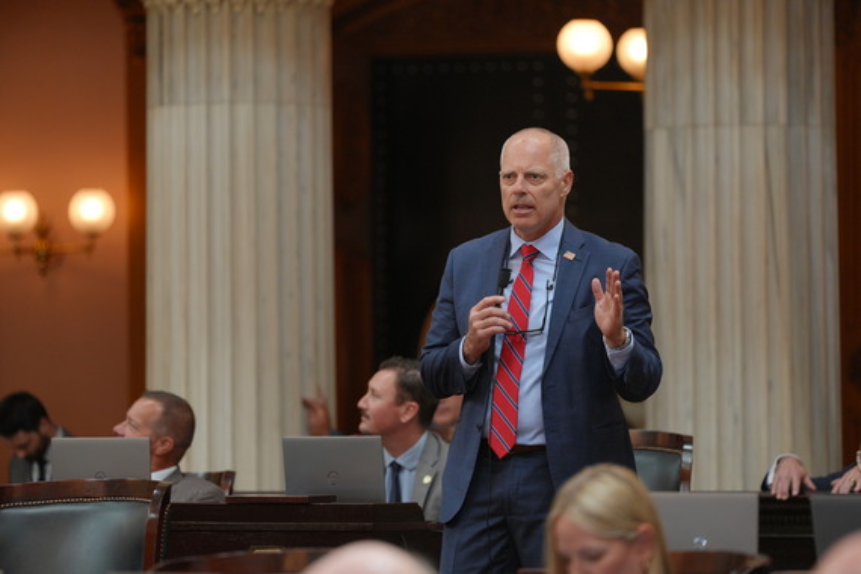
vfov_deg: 6.9
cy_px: 287
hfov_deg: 10.3
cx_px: 430
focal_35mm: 200
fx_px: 4783
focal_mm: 200
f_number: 3.2
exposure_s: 1/206
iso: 640
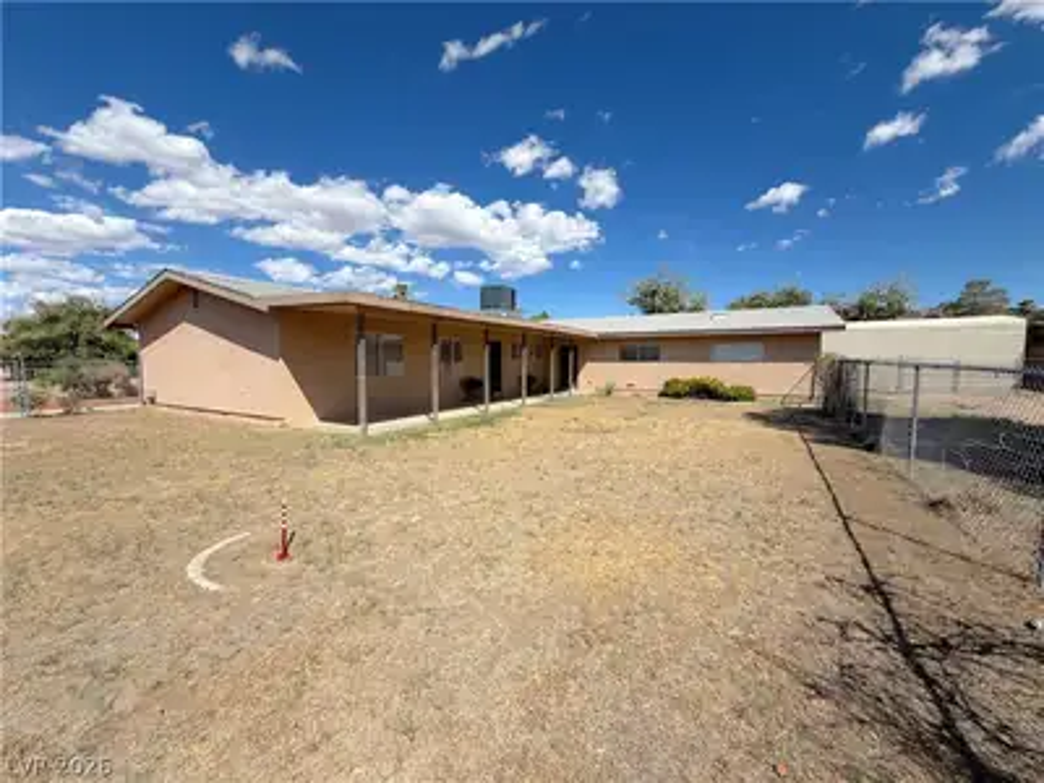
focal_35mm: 14
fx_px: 422
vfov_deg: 85.7
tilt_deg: -3.9
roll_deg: +0.4
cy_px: 392
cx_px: 522
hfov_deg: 102.1
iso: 20
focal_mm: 2.22
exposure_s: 1/1259
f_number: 2.2
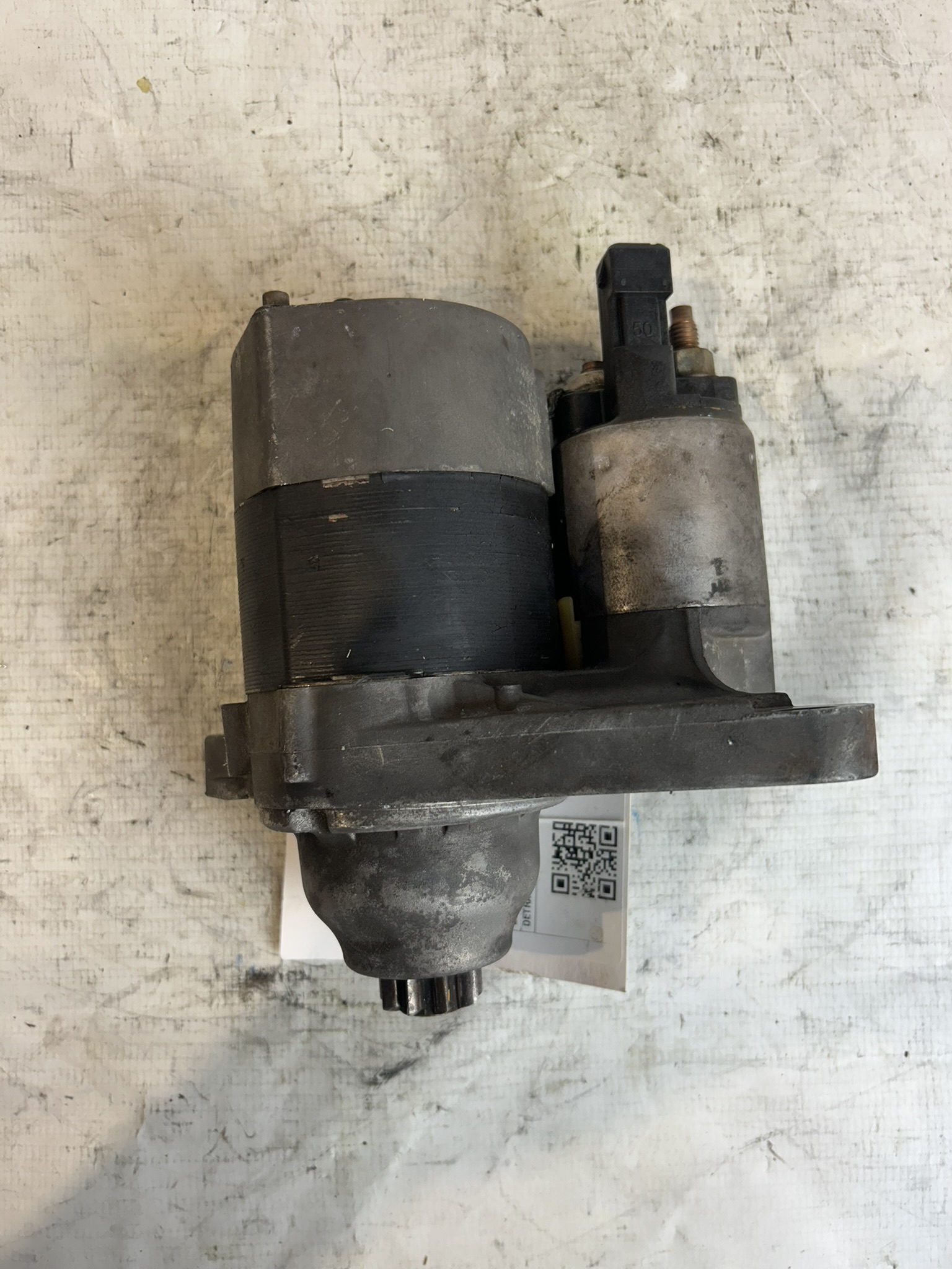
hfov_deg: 53.1
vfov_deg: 67.3
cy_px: 634
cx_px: 476
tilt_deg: -86.9
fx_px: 953
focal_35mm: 26
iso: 50
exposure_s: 1/120
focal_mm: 5.7
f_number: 1.5
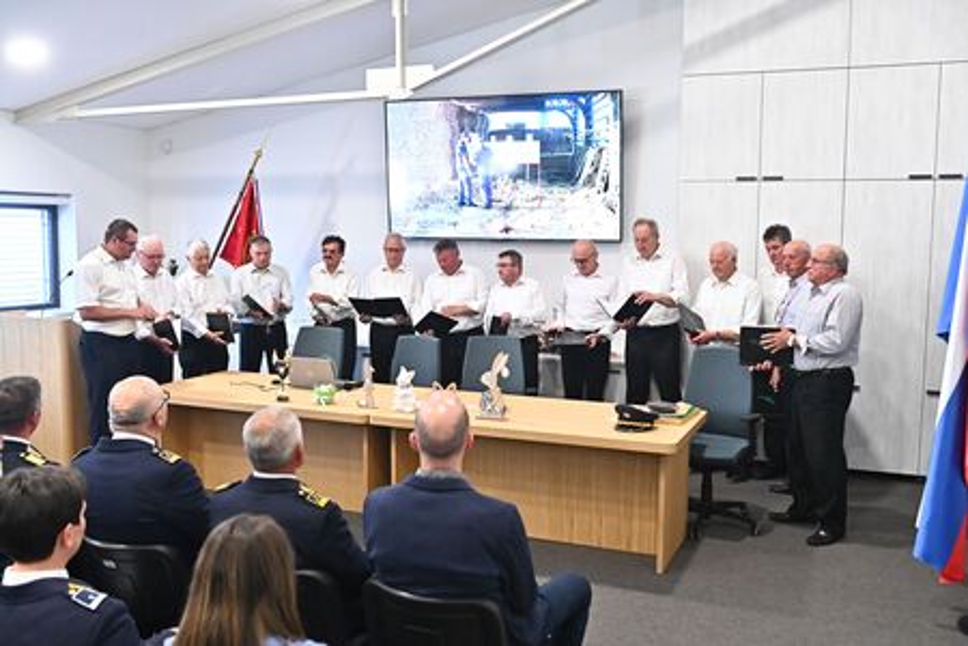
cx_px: 484
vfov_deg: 37.9
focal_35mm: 35
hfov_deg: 54.4
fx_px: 941
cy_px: 323
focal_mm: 35
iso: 5000
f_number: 4
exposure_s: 1/160
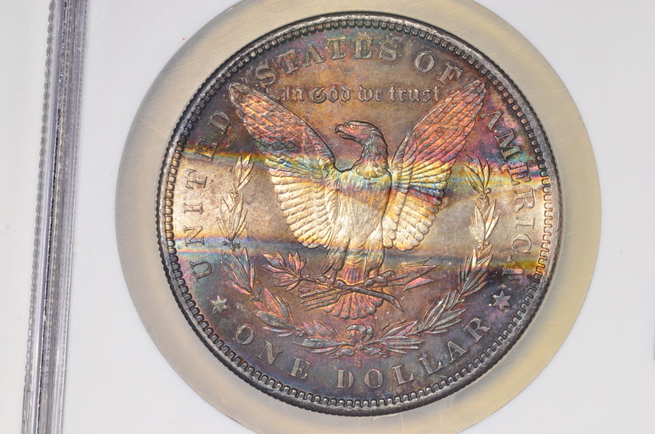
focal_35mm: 225
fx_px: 4085
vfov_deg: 6.1
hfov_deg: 9.2
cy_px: 217
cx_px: 328
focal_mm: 150
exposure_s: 1/13
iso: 400
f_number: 10
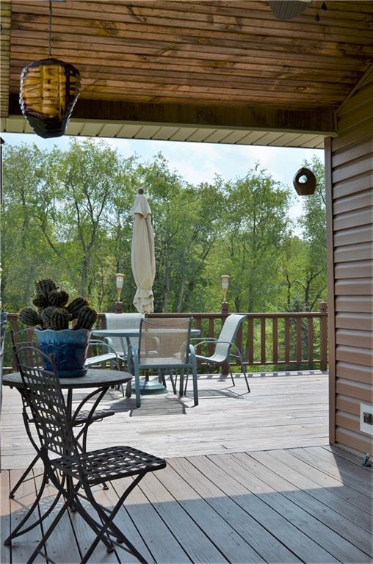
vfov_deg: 49.7
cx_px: 186
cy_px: 282
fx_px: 609
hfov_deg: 34.0
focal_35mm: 39
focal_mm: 26
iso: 100
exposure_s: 1/250
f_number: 8
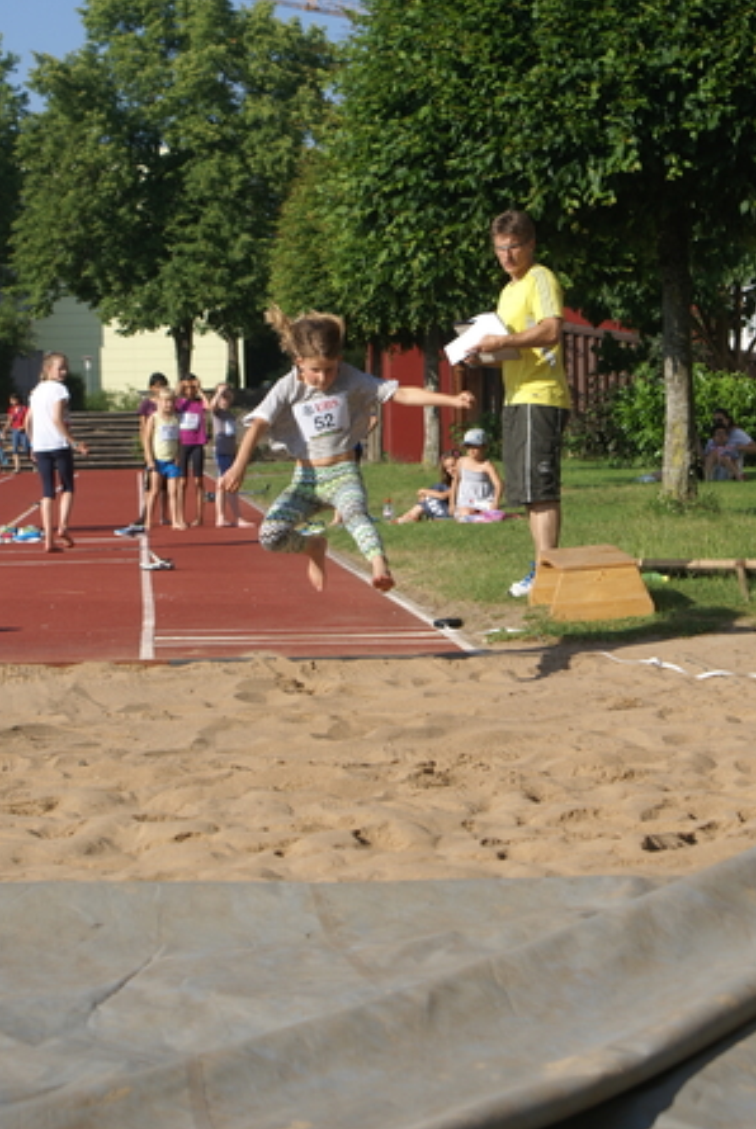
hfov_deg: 15.1
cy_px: 472
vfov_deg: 22.3
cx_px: 410
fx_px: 2857
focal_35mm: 91
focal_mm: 50
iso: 100
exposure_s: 1/320
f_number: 7.1
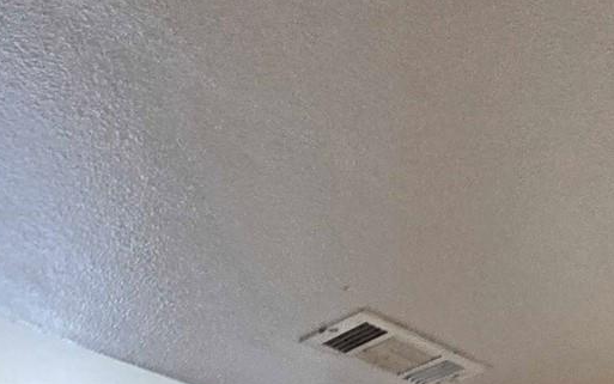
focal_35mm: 55
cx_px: 752
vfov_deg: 15.8
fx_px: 921
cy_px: 857
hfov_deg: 30.7
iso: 100
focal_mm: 2.2
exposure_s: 1/120
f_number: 2.2
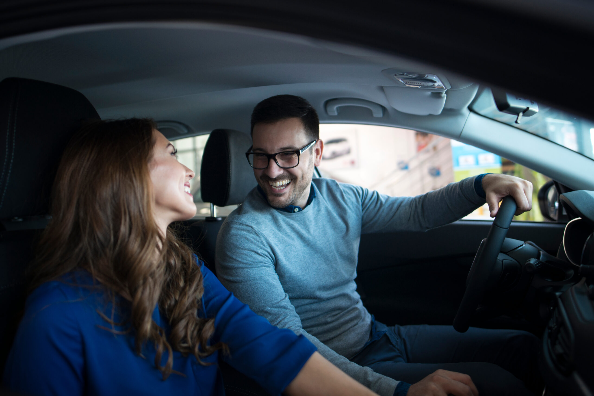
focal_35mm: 20
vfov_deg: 62.0
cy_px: 198
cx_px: 297
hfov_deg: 84.0
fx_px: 330
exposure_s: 1/250
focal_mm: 20
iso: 320
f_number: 1.6
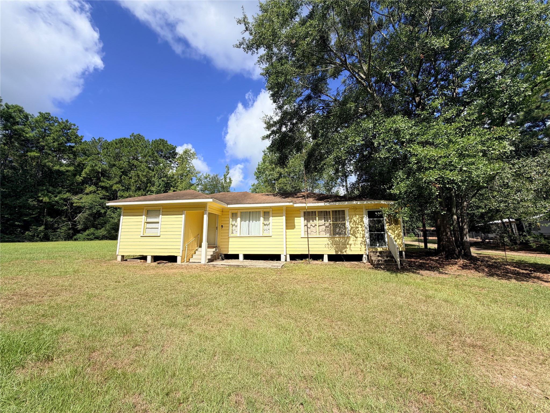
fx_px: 222
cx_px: 275
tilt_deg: +8.6
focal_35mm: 14
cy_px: 206
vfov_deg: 85.7
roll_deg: +1.4
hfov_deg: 102.1
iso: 20
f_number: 2.2
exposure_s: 1/770
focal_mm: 2.22
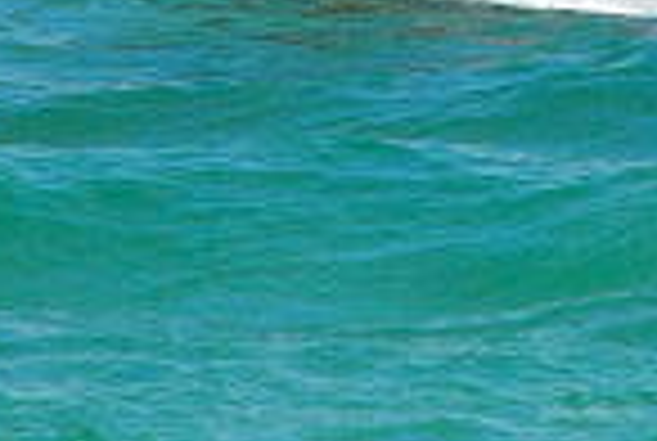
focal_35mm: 943
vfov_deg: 1.5
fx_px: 17251
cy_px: -299
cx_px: 536
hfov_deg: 2.2
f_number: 16
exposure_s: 1/250
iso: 320
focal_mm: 135
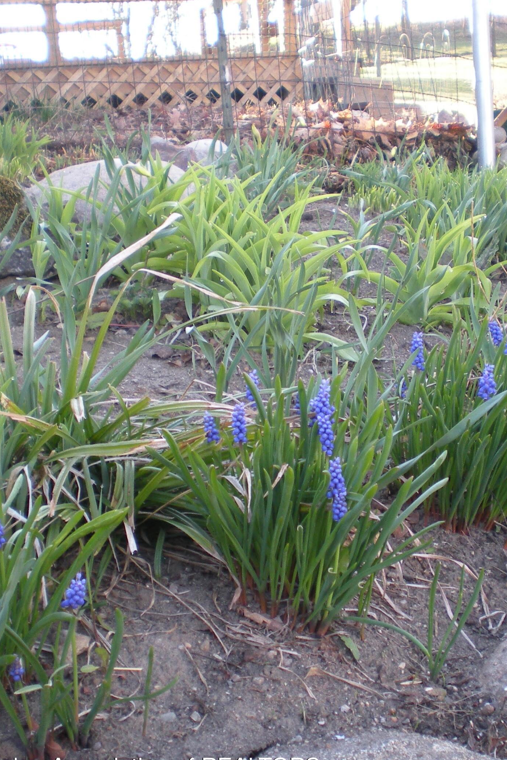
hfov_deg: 23.6
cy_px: 393
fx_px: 1204
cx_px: 351
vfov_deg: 35.0
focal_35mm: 57
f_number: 3.1
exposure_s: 1/55.3
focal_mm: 6.3
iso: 98
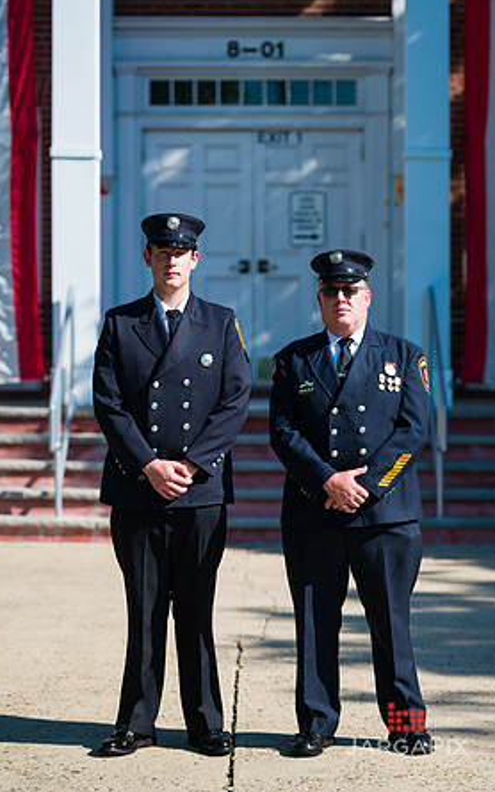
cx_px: 247
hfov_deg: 12.1
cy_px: 393
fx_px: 2332
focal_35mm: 108
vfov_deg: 19.3
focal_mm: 105
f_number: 3.2
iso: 200
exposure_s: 1/2000
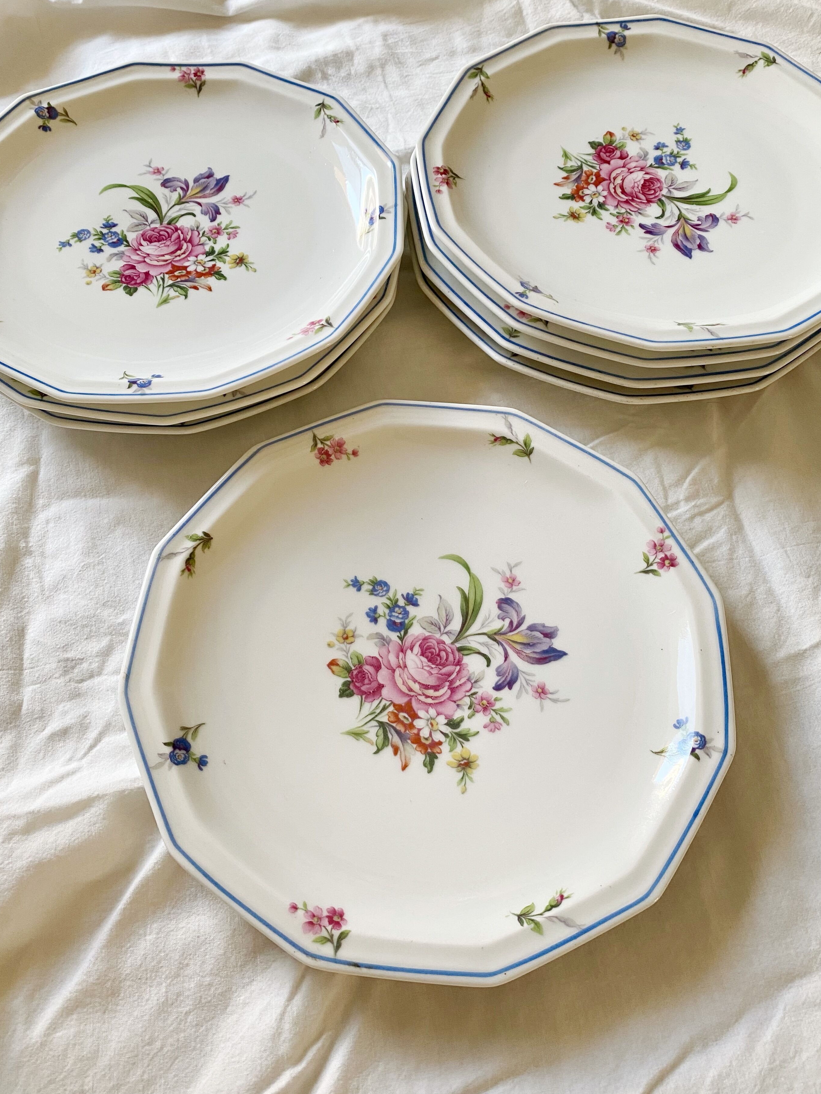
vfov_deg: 61.5
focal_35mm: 29
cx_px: 417
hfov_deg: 48.2
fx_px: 917
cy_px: 493
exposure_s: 1/94
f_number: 1.8
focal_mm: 4.25
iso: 125
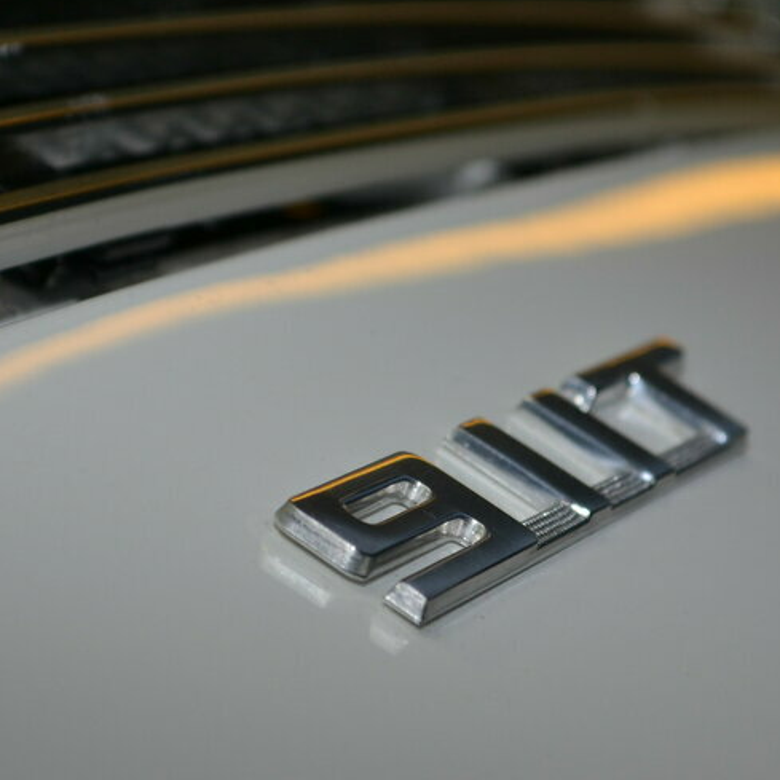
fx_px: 4386
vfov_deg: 10.2
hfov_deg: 10.2
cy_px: 308
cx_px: 459
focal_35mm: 172
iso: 125
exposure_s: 1/80
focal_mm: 55
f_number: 5.6
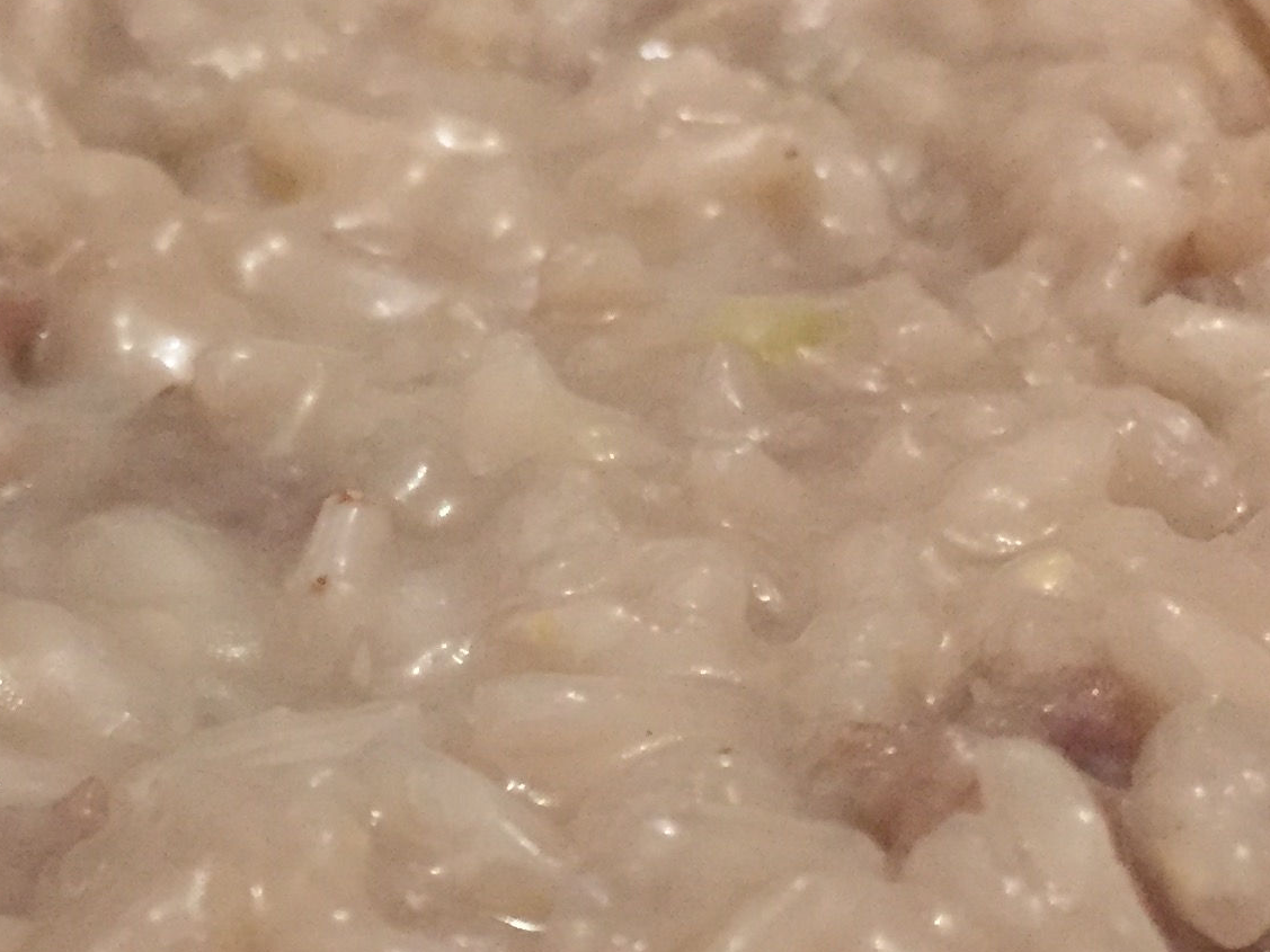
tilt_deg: -31.8
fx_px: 3081
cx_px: 265
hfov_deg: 23.0
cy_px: 767
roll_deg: -2.0
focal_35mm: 84
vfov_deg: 17.4
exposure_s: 1/33
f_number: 2.2
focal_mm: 4.15
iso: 250
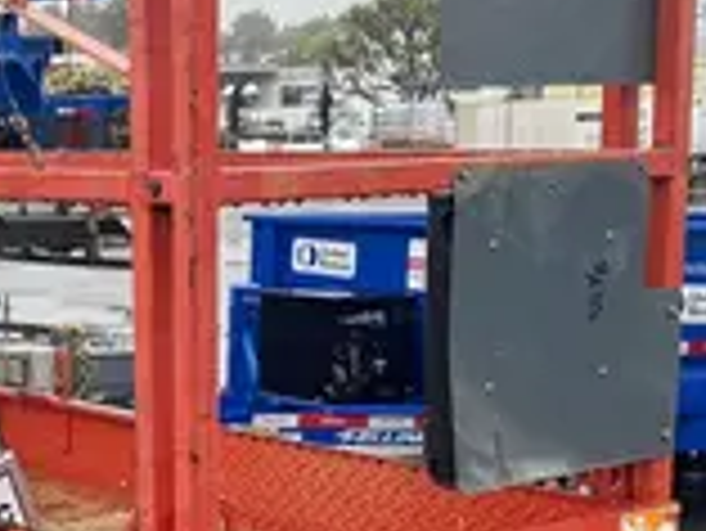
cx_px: 58
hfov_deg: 21.0
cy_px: 497
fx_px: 1857
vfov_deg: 16.0
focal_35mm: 91
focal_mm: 4.25
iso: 32
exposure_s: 1/447
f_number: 1.8
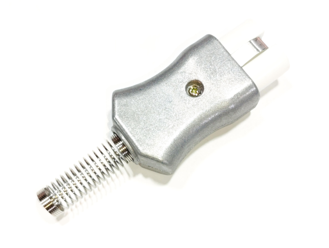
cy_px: 124
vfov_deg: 59.0
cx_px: 164
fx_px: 219
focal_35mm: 23
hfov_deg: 73.8
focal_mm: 6.14
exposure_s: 1/100
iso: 500
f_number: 1.6
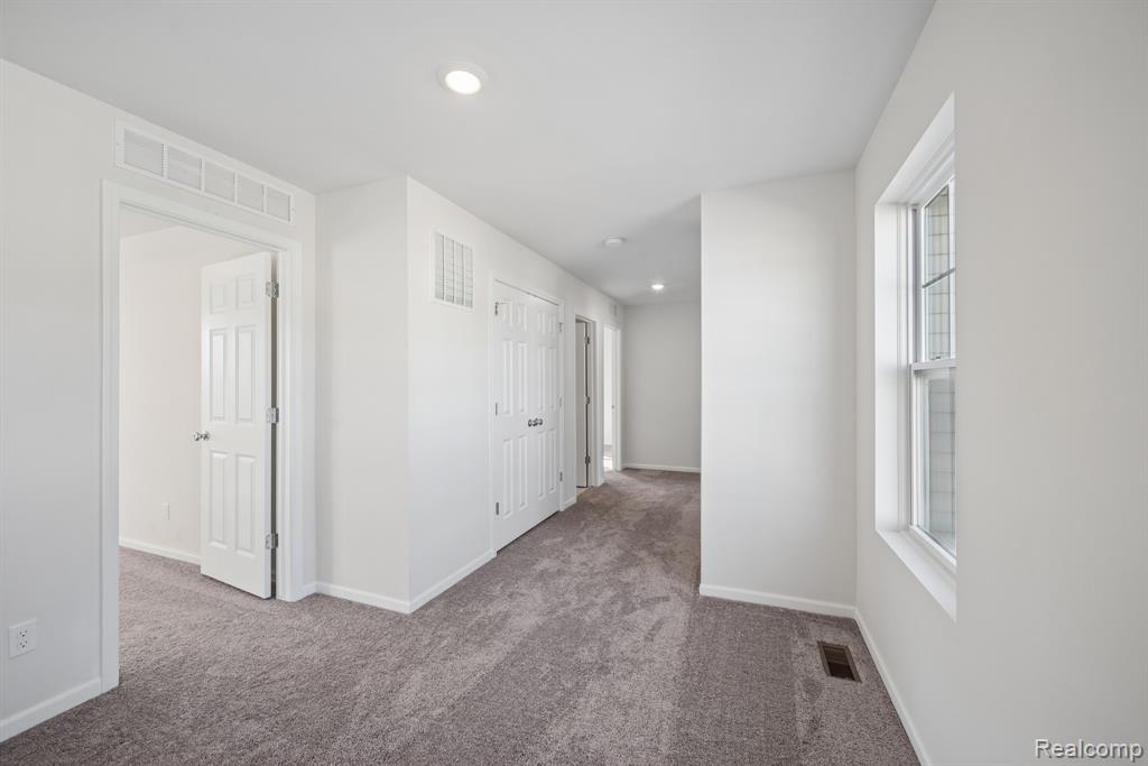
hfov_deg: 104.2
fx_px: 446
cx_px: 574
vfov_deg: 81.2
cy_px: 383
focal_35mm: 14
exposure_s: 1/2
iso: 64
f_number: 9
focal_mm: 14
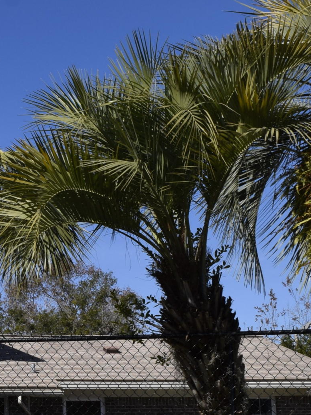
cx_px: -61
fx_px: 899
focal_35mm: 75
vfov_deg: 25.7
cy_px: 314
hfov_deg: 18.6
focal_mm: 18
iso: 100
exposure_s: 1/200
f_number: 11
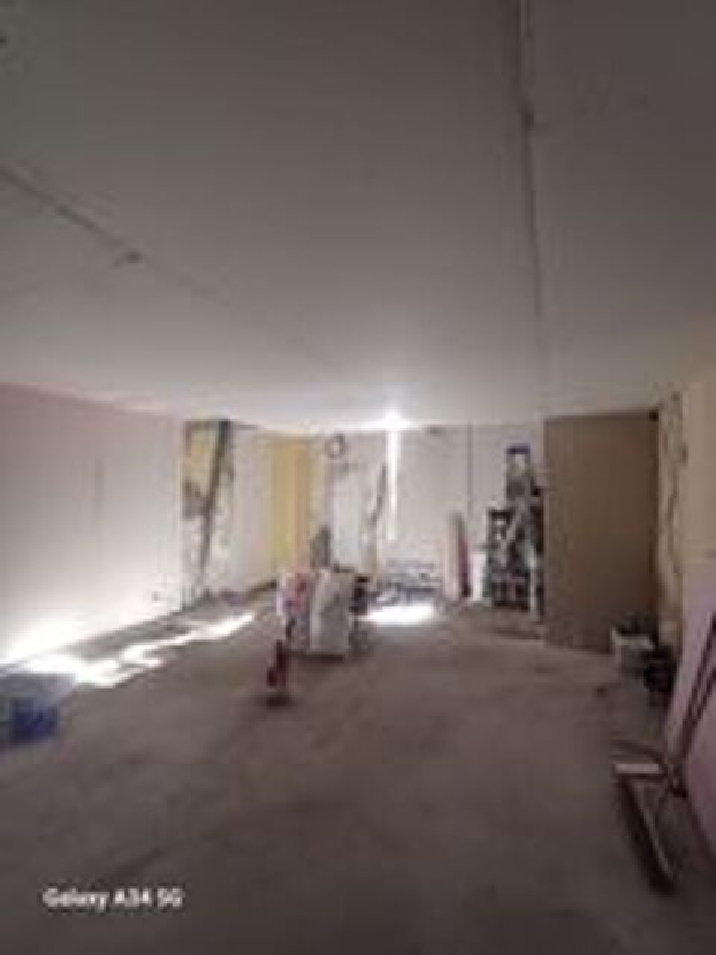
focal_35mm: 16
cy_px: 478
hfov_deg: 78.1
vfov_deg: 94.5
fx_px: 441
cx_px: 358
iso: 400
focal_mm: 1.64
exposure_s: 1/25
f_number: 2.2
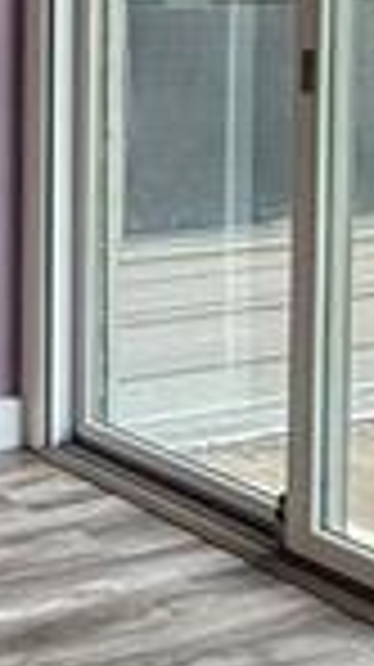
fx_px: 1396
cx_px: -333
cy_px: 50
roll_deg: +0.0
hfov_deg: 13.4
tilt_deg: -1.4
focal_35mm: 79
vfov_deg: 25.9
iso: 160
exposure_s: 1/120
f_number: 2.2
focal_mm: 2.22
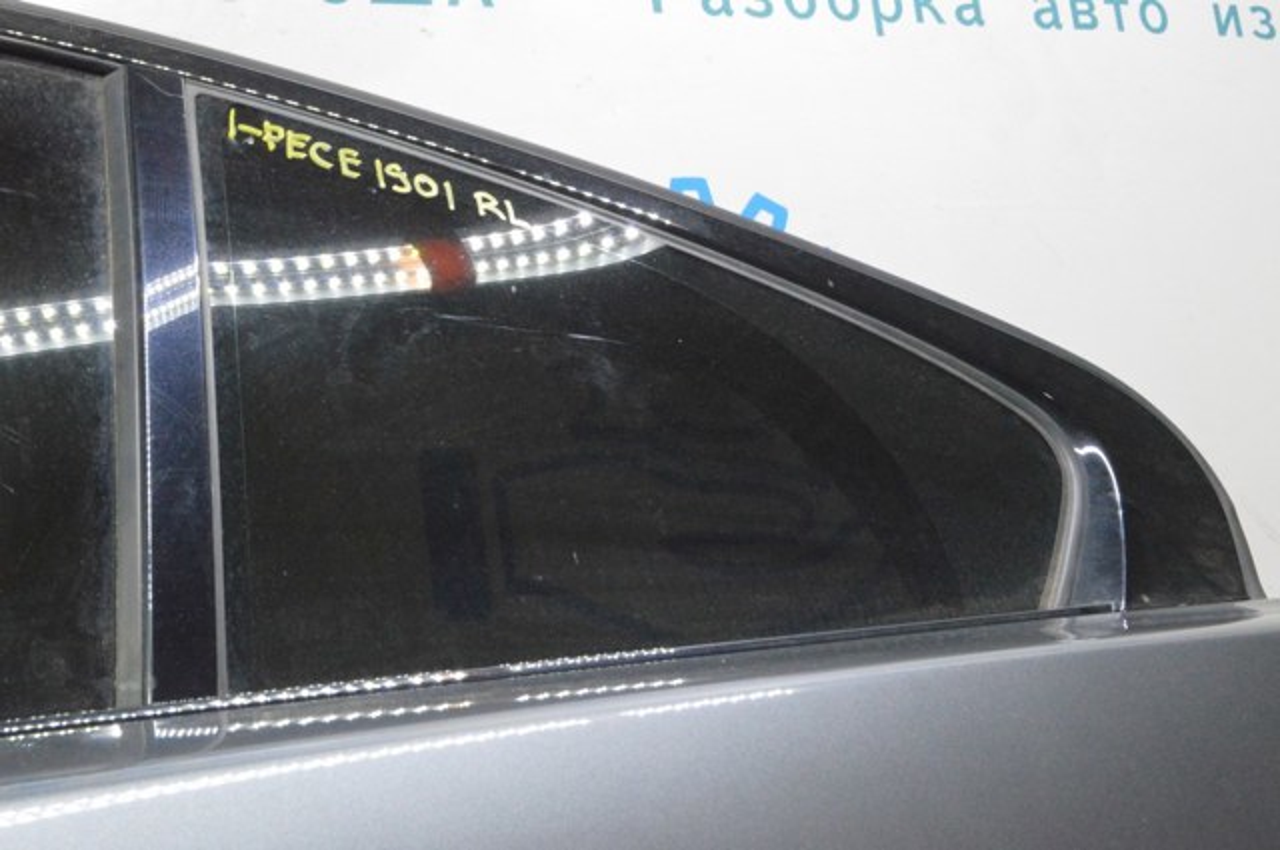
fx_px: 2397
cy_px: 425
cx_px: 640
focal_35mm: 68
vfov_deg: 20.1
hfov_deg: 29.9
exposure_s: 1/20
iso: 6400
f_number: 20
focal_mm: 45
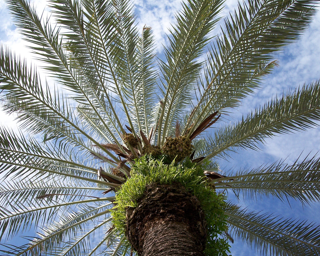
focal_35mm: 41
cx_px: 159
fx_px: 388
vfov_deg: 36.5
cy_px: 129
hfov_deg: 44.8
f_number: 4
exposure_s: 1/750
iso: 100
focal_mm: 8
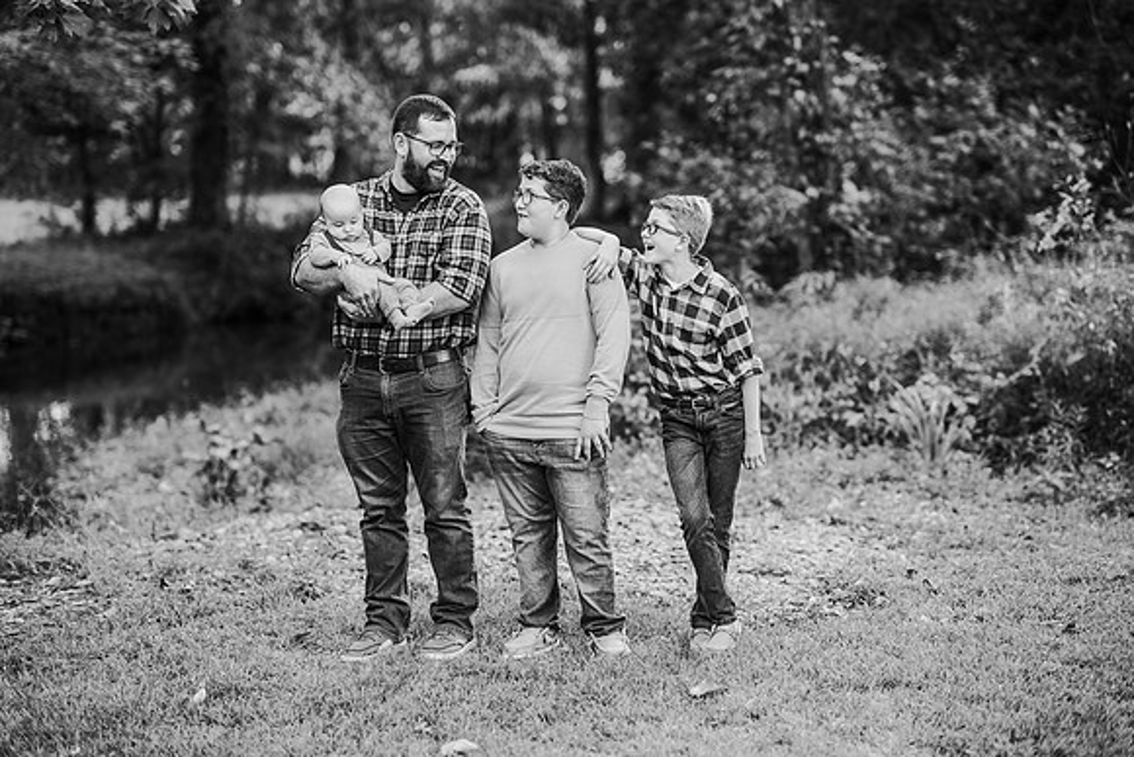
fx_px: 2678
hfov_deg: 23.9
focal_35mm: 85
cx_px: 567
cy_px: 378
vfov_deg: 16.1
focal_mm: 85
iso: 200
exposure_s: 1/200
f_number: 2.2
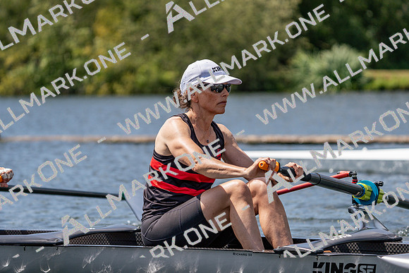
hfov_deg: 8.9
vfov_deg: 6.0
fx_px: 2614
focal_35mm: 230
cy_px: 136
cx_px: 204
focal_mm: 230
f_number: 5.6
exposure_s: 1/2000
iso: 250
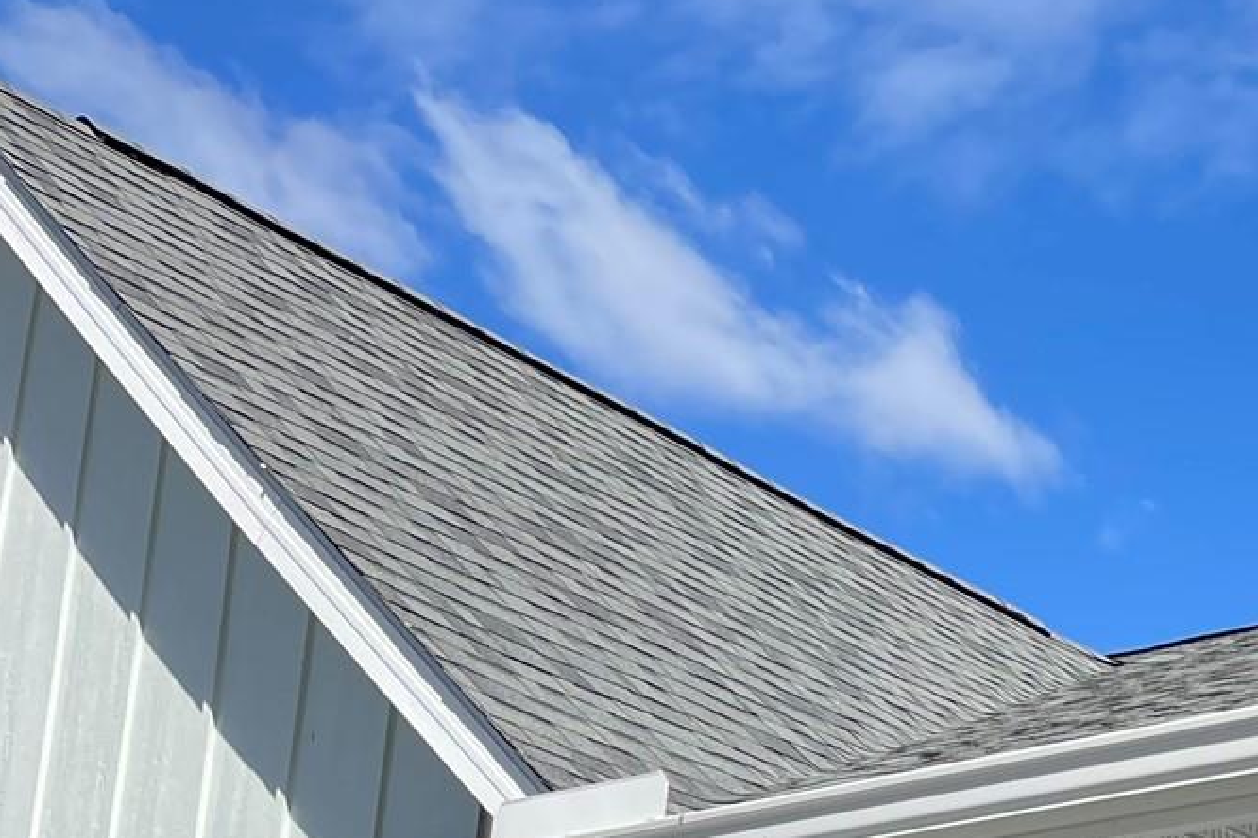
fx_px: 2795
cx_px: 1834
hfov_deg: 21.6
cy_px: 1410
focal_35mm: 80
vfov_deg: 15.2
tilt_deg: +6.7
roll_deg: -2.6
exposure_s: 1/1767
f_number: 1.6
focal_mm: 5.1
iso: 32
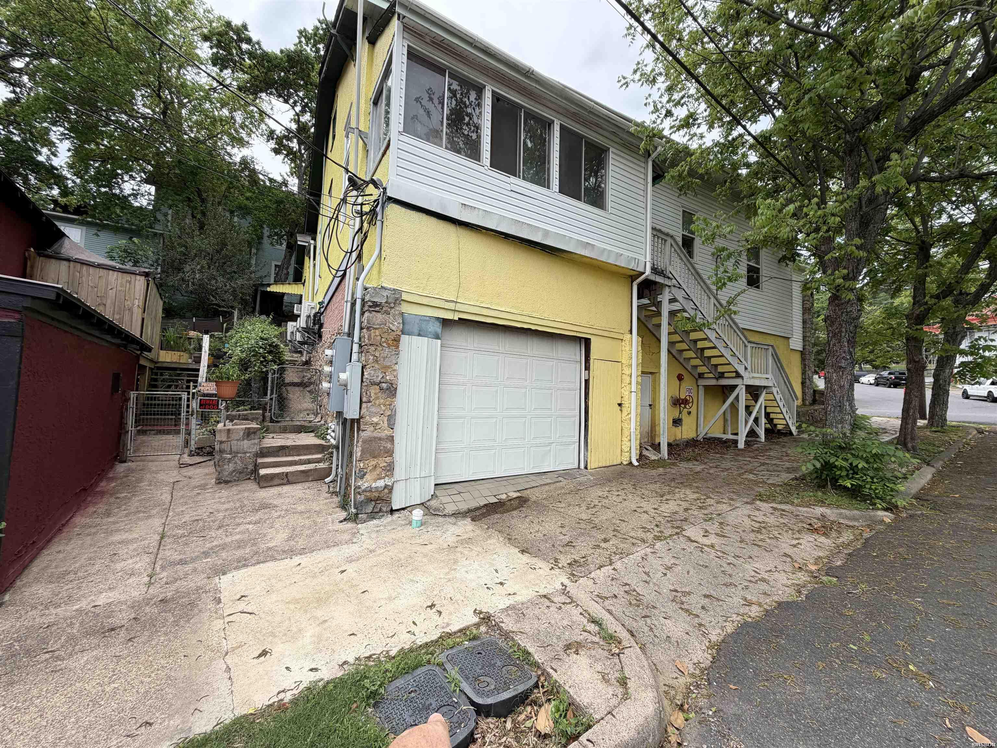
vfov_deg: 85.7
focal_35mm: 14
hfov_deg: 102.1
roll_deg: -2.3
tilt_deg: +4.0
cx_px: 498
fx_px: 403
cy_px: 374
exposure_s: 1/672
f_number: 2.2
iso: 40
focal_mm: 2.22
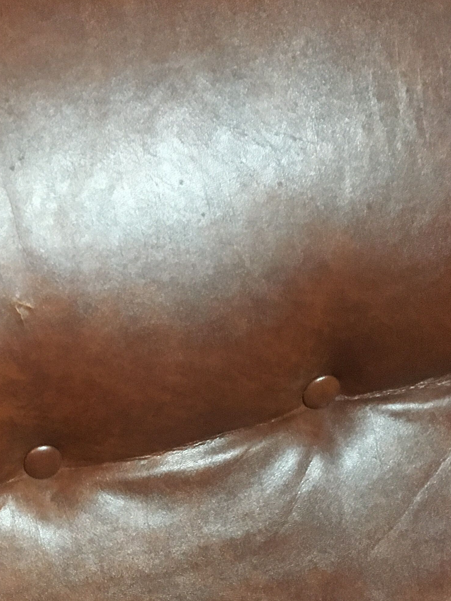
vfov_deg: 31.4
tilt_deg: -55.4
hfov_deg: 23.9
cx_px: 23
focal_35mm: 59
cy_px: 526
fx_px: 1025
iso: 250
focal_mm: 4.15
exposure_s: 1/17
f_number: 2.2
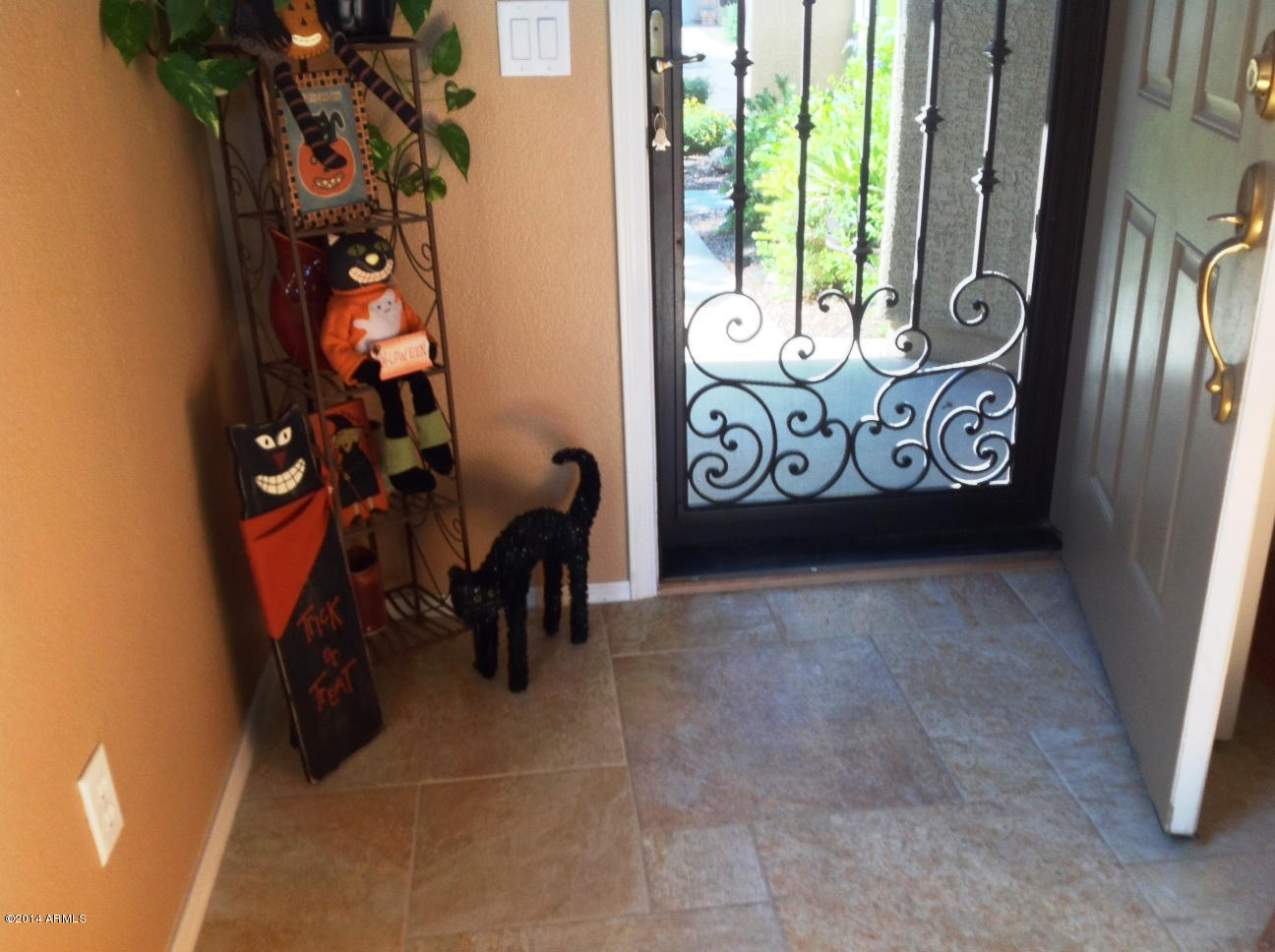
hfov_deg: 52.7
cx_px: 638
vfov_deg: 40.6
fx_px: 1287
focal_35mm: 35
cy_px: 476
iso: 80
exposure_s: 1/60
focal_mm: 4.28
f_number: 2.4
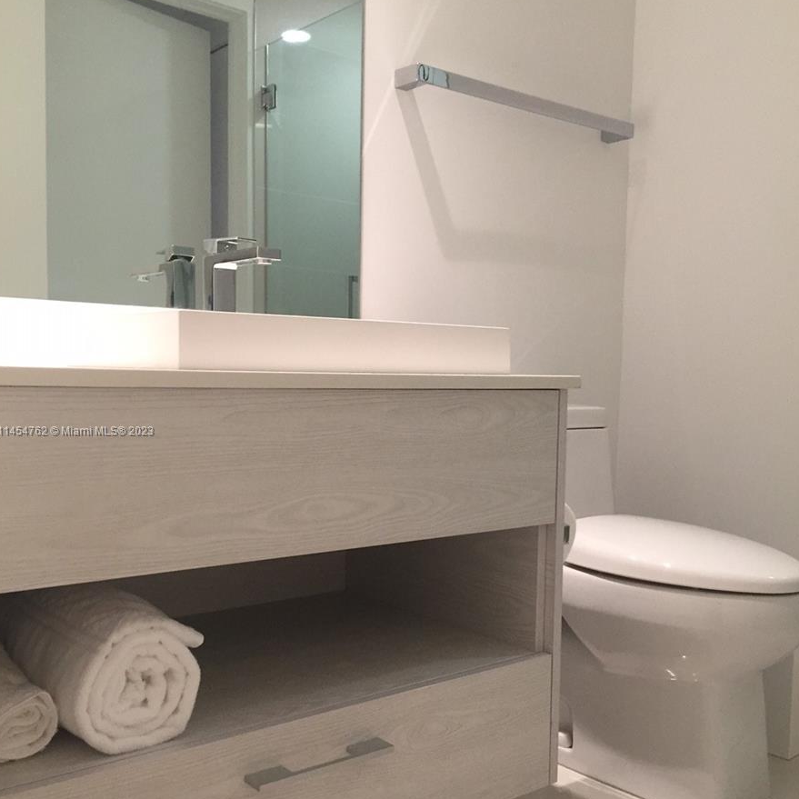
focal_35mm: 35
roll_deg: -0.5
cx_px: 396
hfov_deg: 47.2
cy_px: 432
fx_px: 914
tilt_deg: -2.7
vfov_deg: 47.2
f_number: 2.2
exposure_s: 1/30
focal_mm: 4.15
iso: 125
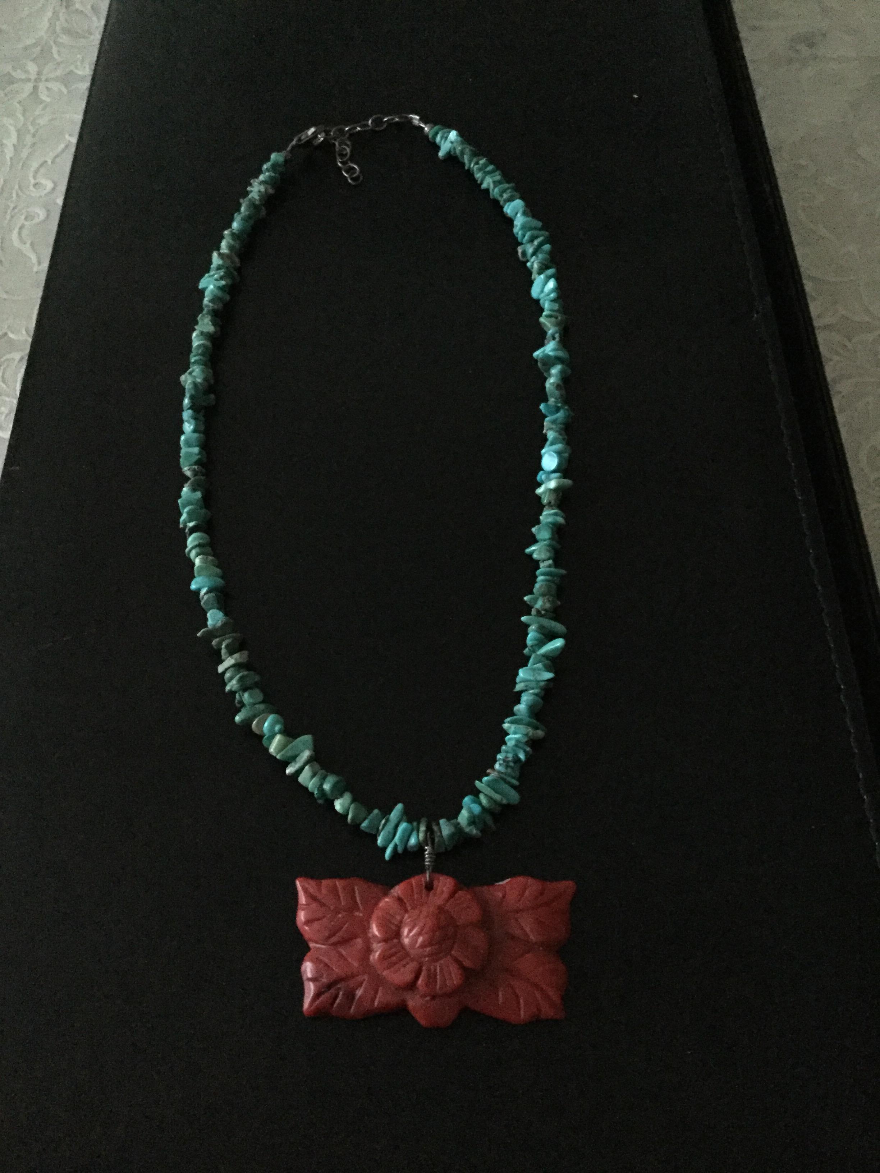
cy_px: 586
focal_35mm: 31
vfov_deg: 58.4
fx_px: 1051
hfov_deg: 45.4
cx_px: 440
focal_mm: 3.3
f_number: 2.4
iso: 800
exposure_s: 1/17
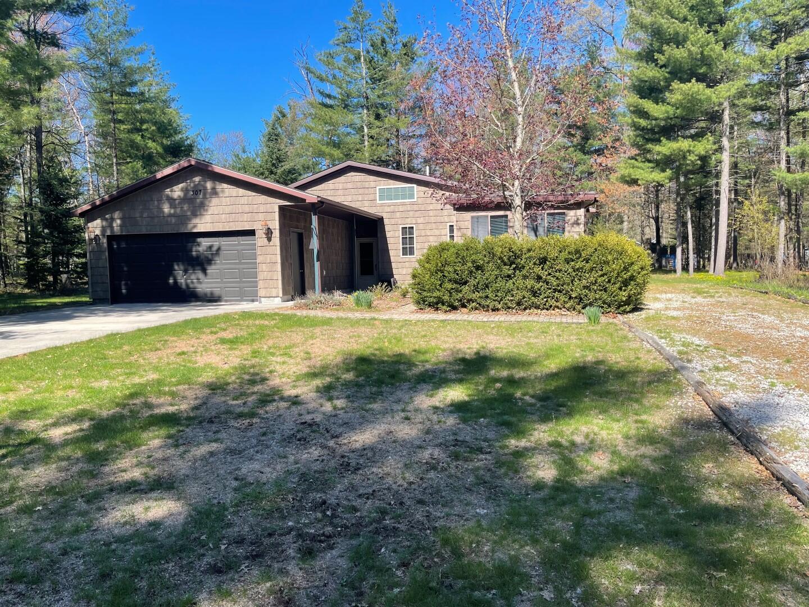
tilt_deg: -5.1
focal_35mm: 25
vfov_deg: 54.9
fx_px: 584
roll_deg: +1.9
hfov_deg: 69.4
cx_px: 404
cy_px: 304
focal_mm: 5.1
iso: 32
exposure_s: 1/1597
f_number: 1.6
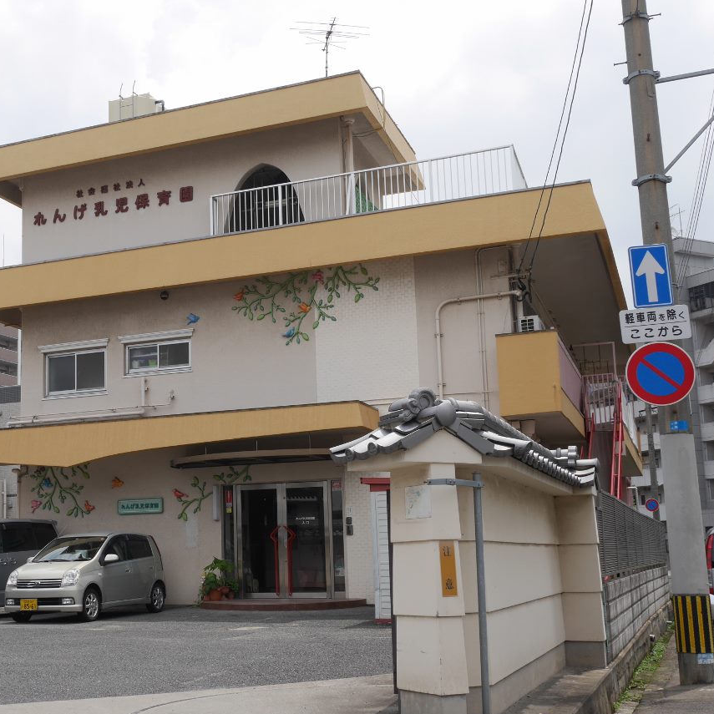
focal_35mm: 45
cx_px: 219
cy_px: 400
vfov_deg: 37.5
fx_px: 1050
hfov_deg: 37.0
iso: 200
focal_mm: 17
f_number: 9
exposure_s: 1/400
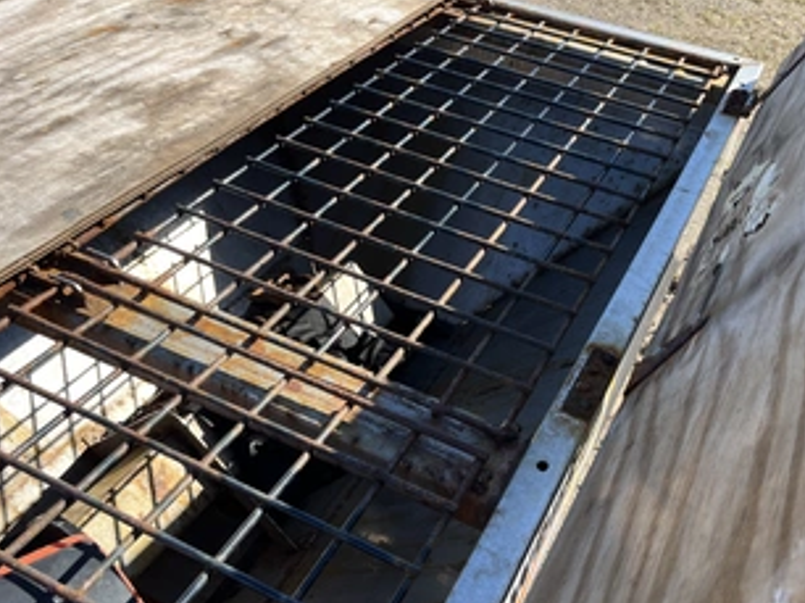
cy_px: 332
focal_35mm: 34
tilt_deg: -42.9
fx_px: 790
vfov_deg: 41.7
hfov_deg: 53.8
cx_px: 458
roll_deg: -3.7
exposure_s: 1/1580
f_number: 1.6
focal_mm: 5.1
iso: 50
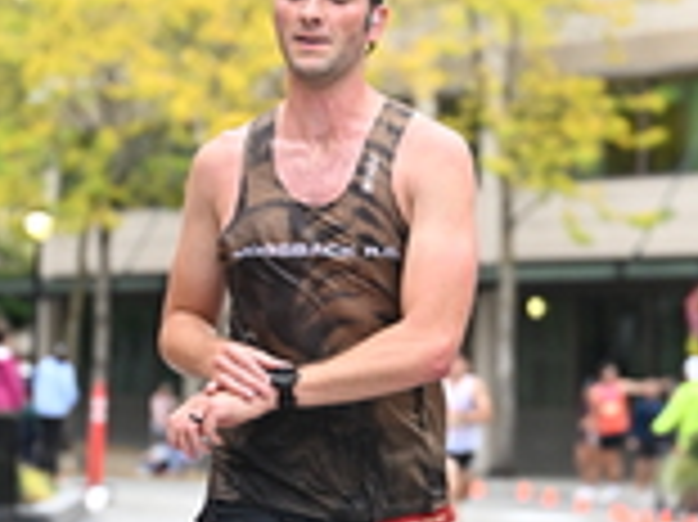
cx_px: 372
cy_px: 279
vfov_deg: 6.1
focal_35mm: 243
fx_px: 4896
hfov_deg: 8.2
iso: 1600
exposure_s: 1/800
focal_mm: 71
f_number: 2.8
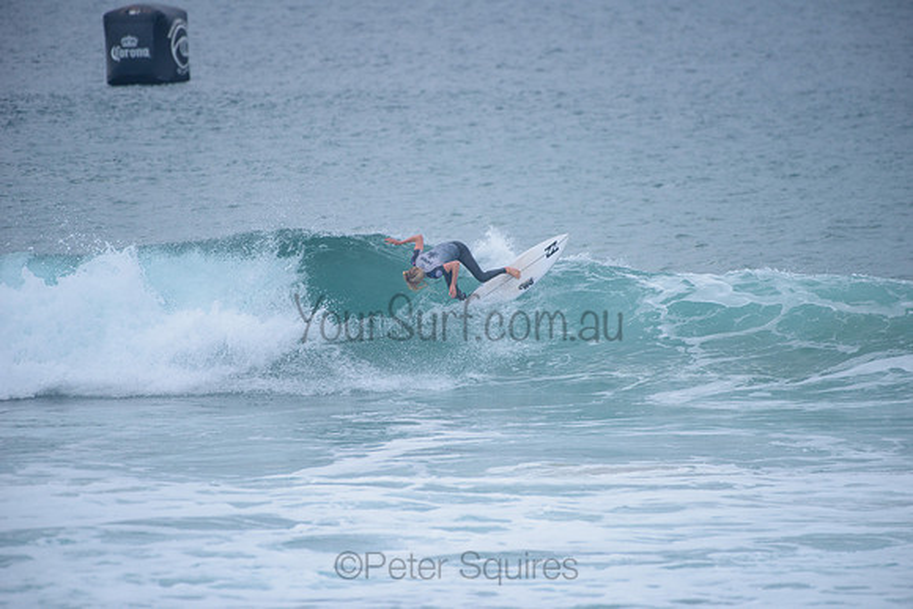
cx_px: 456
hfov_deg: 4.1
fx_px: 12683
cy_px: 304
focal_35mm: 500
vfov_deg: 2.8
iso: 320
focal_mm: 500
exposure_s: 1/2000
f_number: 5.6
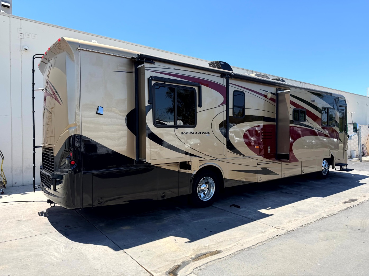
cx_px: 184
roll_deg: +1.4
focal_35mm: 24
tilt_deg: +0.7
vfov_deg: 56.8
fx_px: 256
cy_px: 138
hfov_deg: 71.6
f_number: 1.78
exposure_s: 1/1901
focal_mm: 6.76
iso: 80
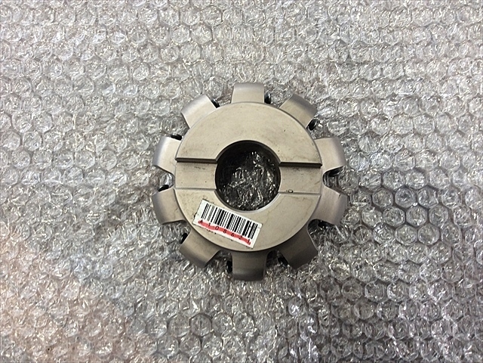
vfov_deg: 44.2
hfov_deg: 56.8
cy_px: 182
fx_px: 446
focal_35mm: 32
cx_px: 242
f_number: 2.4
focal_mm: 3.3
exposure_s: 1/30
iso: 40
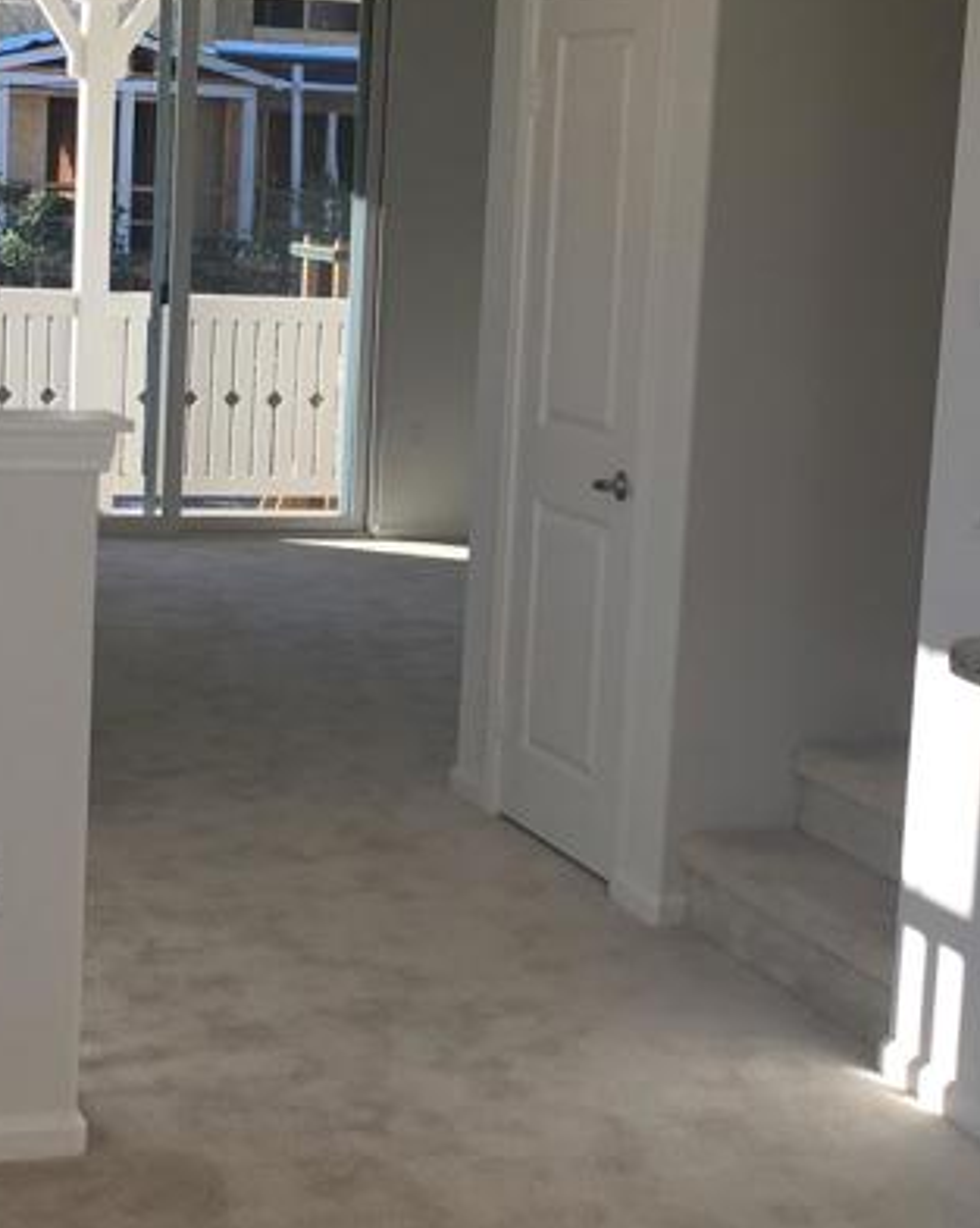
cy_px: 529
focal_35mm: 74
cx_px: 404
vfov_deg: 25.7
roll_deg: -2.8
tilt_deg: -7.7
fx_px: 2686
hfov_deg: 20.7
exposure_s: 1/320
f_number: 2.2
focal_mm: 4.15
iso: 25
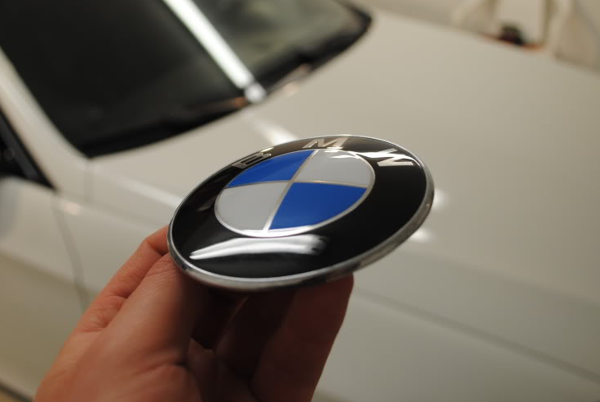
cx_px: 274
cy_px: 169
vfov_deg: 31.9
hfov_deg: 46.3
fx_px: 701
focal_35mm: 42
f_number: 4
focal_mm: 20
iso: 200
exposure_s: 1/60
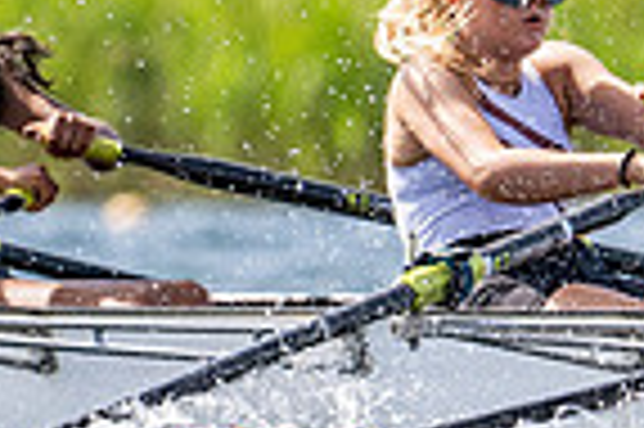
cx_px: 757
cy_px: 135
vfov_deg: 0.6
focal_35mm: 2442
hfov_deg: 0.8
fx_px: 43634
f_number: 4.5
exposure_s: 1/2500
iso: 280
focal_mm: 400
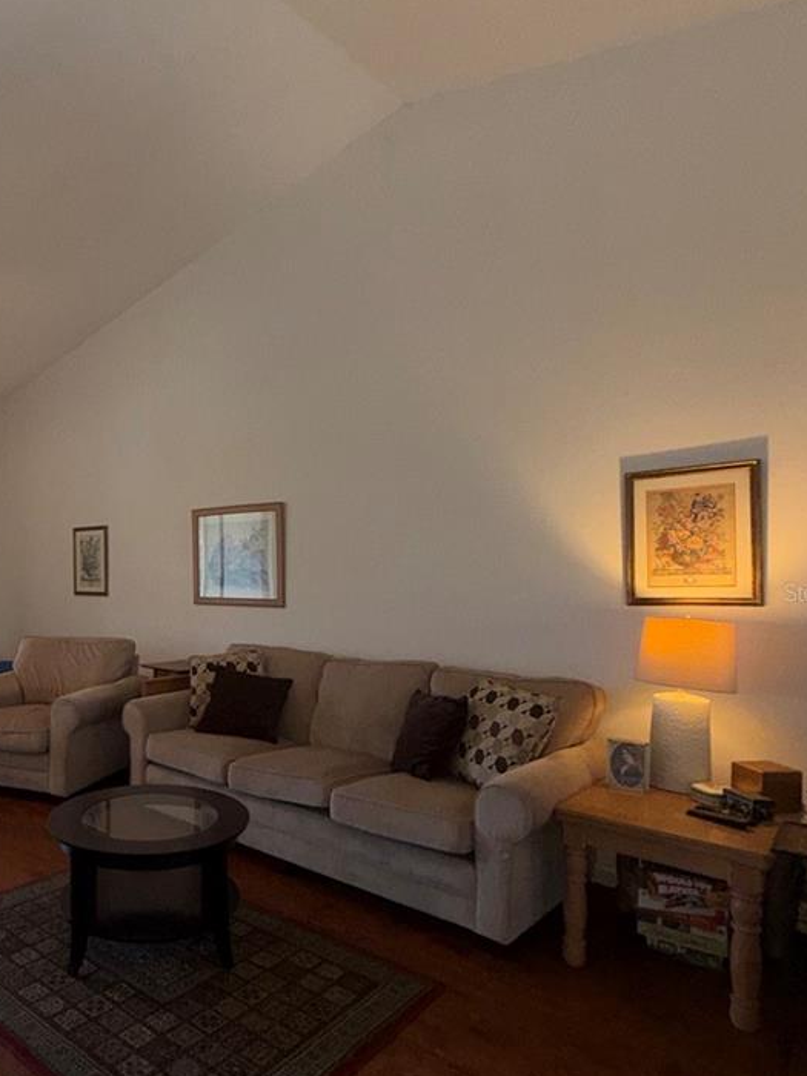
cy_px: 592
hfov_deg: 54.2
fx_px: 746
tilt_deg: -2.4
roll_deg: -0.6
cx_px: 201
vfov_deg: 71.4
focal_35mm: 24
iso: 64
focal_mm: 2.22
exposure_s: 1/60
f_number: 2.2
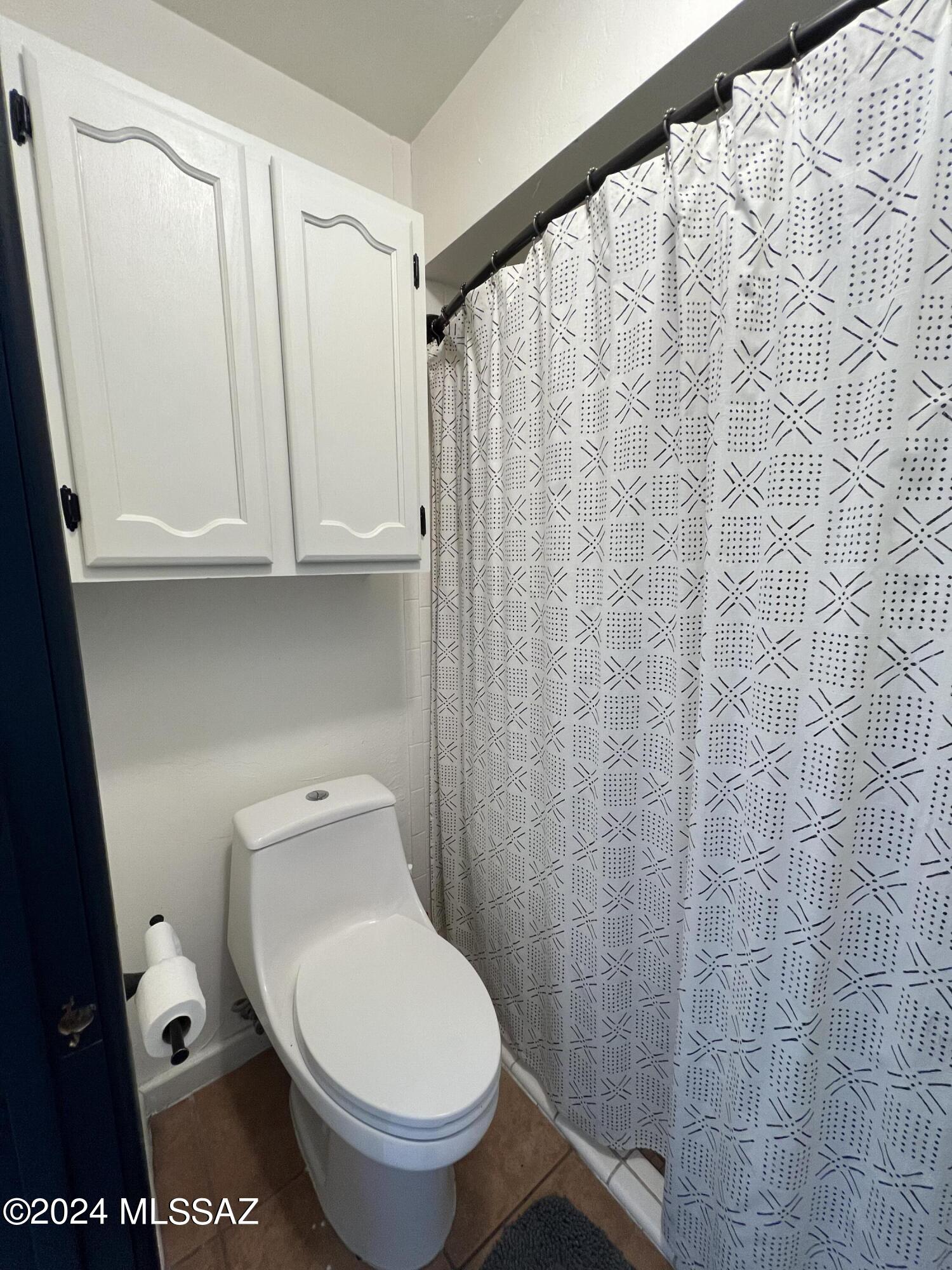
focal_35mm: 13
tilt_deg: -9.0
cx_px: 476
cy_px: 635
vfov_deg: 106.2
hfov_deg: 89.9
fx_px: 477
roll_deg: -1.2
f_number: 1.8
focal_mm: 1.57
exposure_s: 1/120
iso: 250
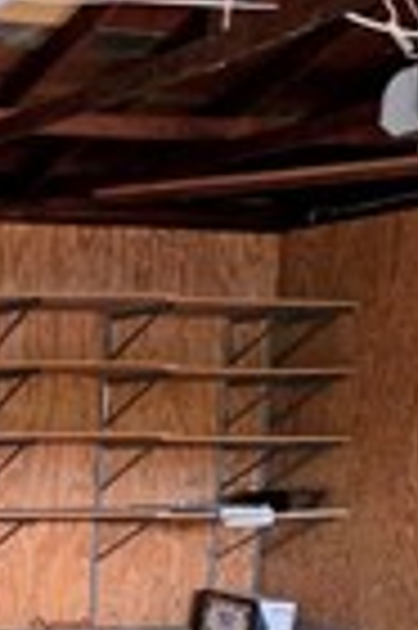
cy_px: 513
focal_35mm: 62
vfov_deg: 31.5
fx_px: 1082
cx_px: -458
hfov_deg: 16.0
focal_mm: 2.2
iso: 320
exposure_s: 1/244
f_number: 1.9
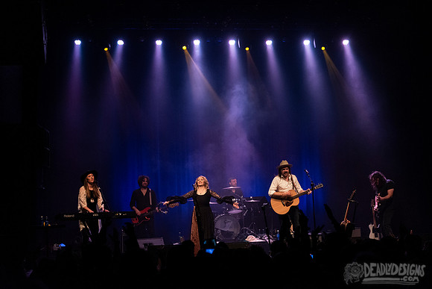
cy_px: 138
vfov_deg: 25.1
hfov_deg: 36.8
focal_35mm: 54
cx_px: 230
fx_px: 648
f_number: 3.2
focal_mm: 50
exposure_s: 1/160
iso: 2500
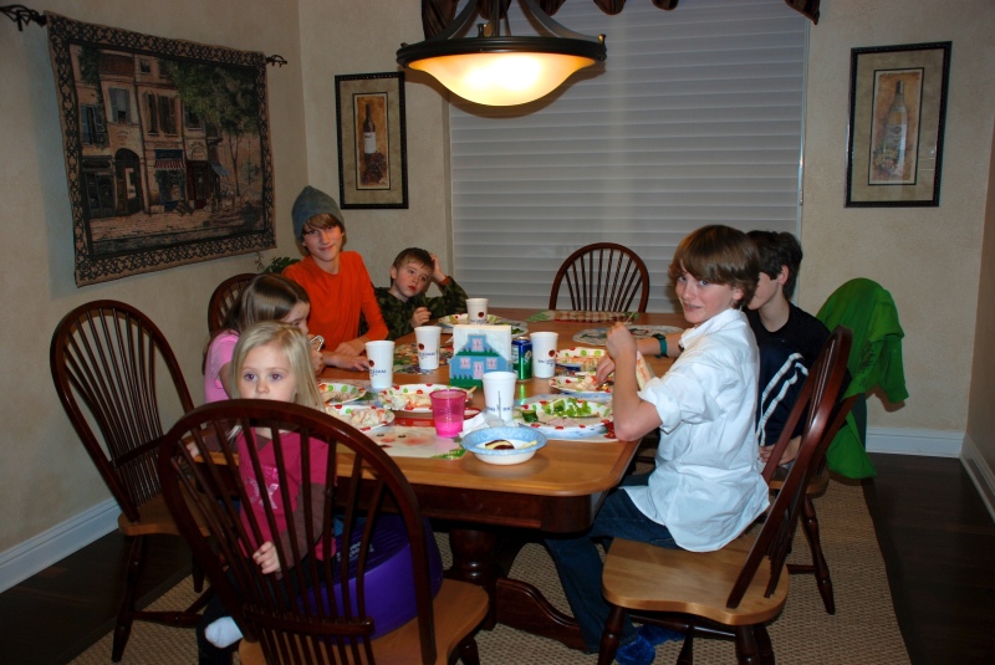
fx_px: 913
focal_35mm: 33
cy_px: 332
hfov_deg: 57.2
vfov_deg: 40.0
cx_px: 498
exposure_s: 1/60
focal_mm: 22
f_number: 3.8
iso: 200
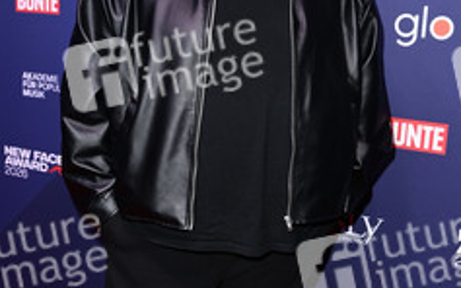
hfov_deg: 36.9
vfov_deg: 23.5
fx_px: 691
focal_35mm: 55
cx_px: 220
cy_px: 163
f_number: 5.6
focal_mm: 32
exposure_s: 1/250
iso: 1000
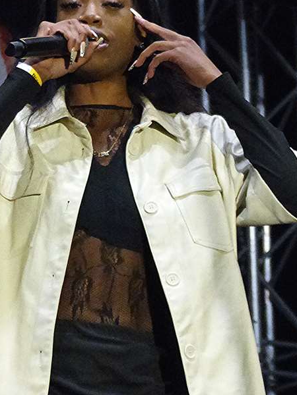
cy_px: 230
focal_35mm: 210
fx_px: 2402
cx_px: 106
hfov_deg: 7.1
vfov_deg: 9.4
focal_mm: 22.6
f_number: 2.8
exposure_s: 1/160
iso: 1600
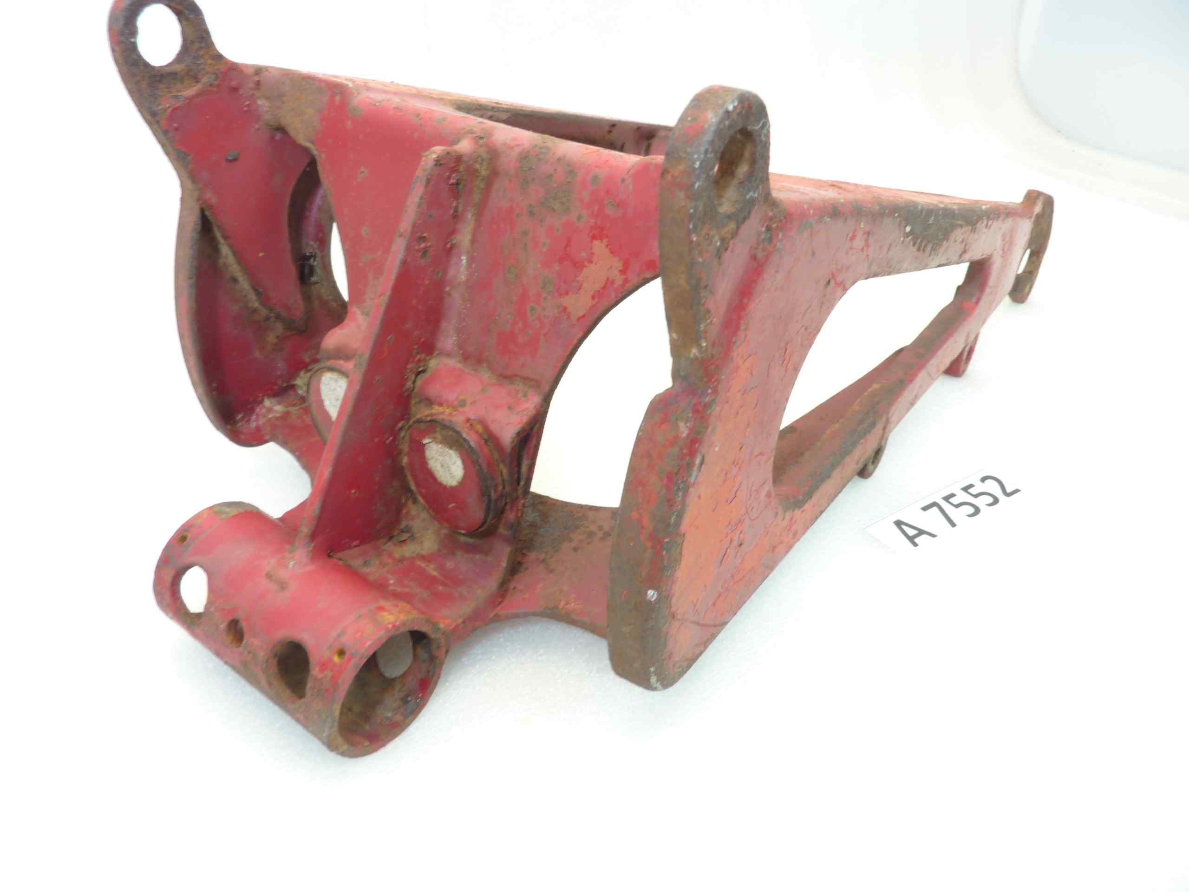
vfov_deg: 54.9
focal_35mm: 25
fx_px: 859
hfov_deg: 69.4
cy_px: 446
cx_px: 594
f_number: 3.3
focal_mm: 4.1
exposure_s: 1/10
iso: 80
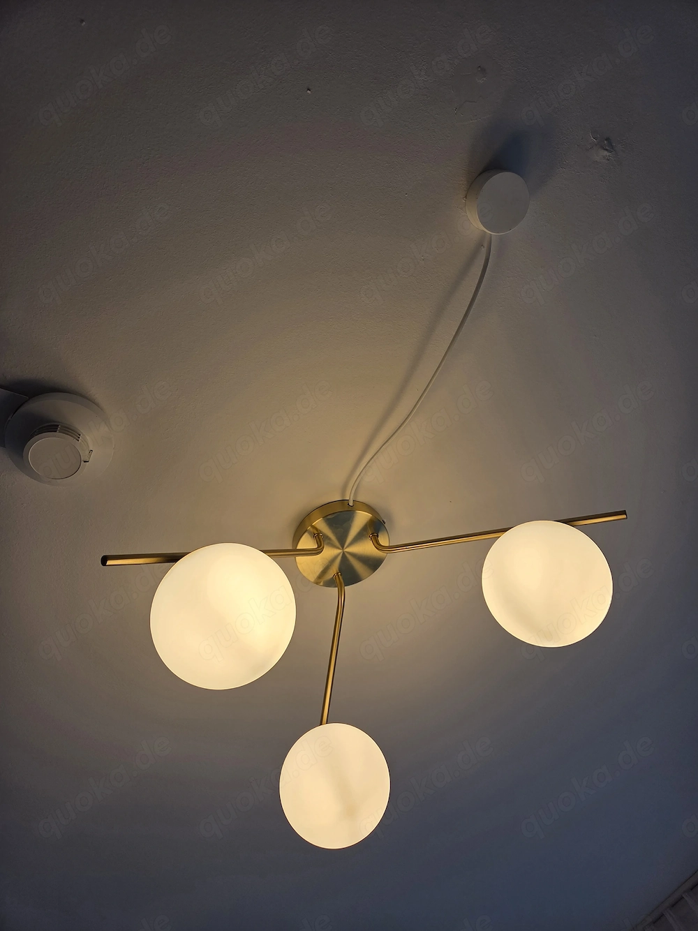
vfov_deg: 73.9
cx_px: 349
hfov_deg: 58.9
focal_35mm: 23
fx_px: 619
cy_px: 466
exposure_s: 1/161
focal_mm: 5.4
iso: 25
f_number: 1.8
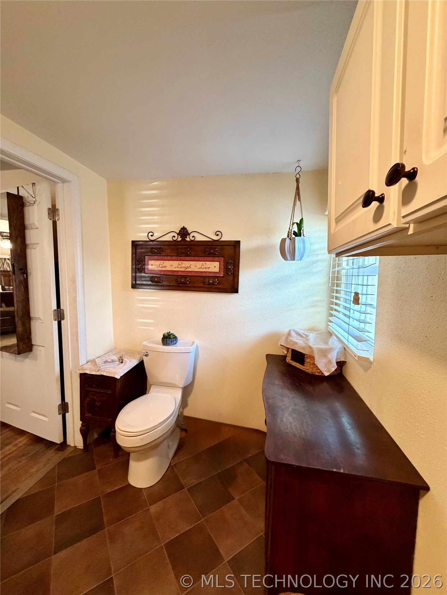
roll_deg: -1.2
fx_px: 241
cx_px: 224
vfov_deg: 102.1
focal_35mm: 14
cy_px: 298
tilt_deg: -4.6
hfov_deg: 85.7
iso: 500
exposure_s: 1/60
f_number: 2.2
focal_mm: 2.22
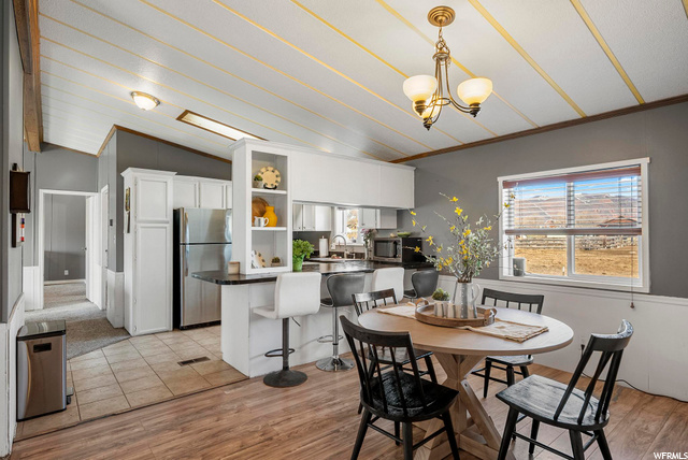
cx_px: 344
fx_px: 352
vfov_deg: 66.3
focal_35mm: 18
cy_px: 230
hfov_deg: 88.7
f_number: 7.1
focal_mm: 18.4
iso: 320
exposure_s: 1/3
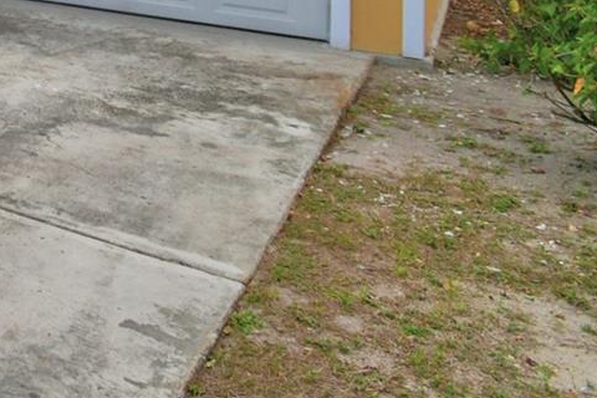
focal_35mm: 50
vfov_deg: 22.4
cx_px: -320
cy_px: -194
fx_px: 829
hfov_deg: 26.8
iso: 100
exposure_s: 1/1250
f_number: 4.5
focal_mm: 10
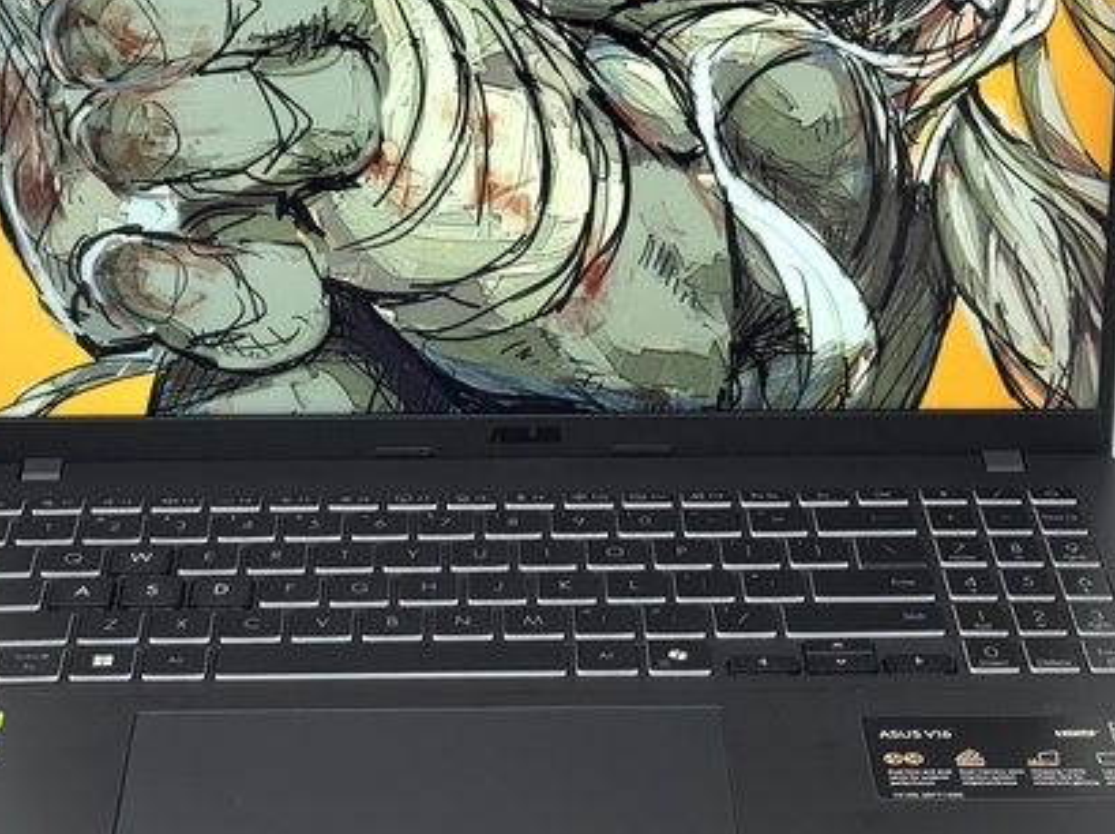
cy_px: 278
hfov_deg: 20.9
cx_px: 529
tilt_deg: -22.6
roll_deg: +1.1
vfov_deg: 15.7
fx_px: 3025
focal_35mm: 94
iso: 64
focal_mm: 6.76
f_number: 1.78
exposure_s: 1/121
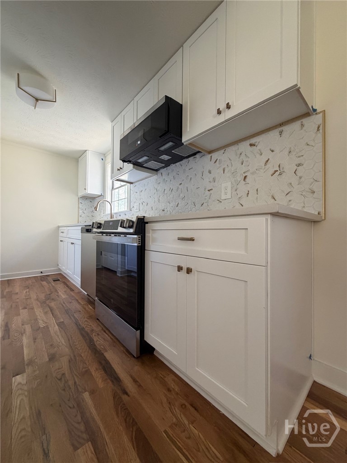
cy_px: 232
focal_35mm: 14
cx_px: 174
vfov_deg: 102.1
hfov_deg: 85.7
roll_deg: -0.5
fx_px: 187
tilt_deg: +0.4
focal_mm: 2.22
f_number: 2.2
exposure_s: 1/79
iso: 320
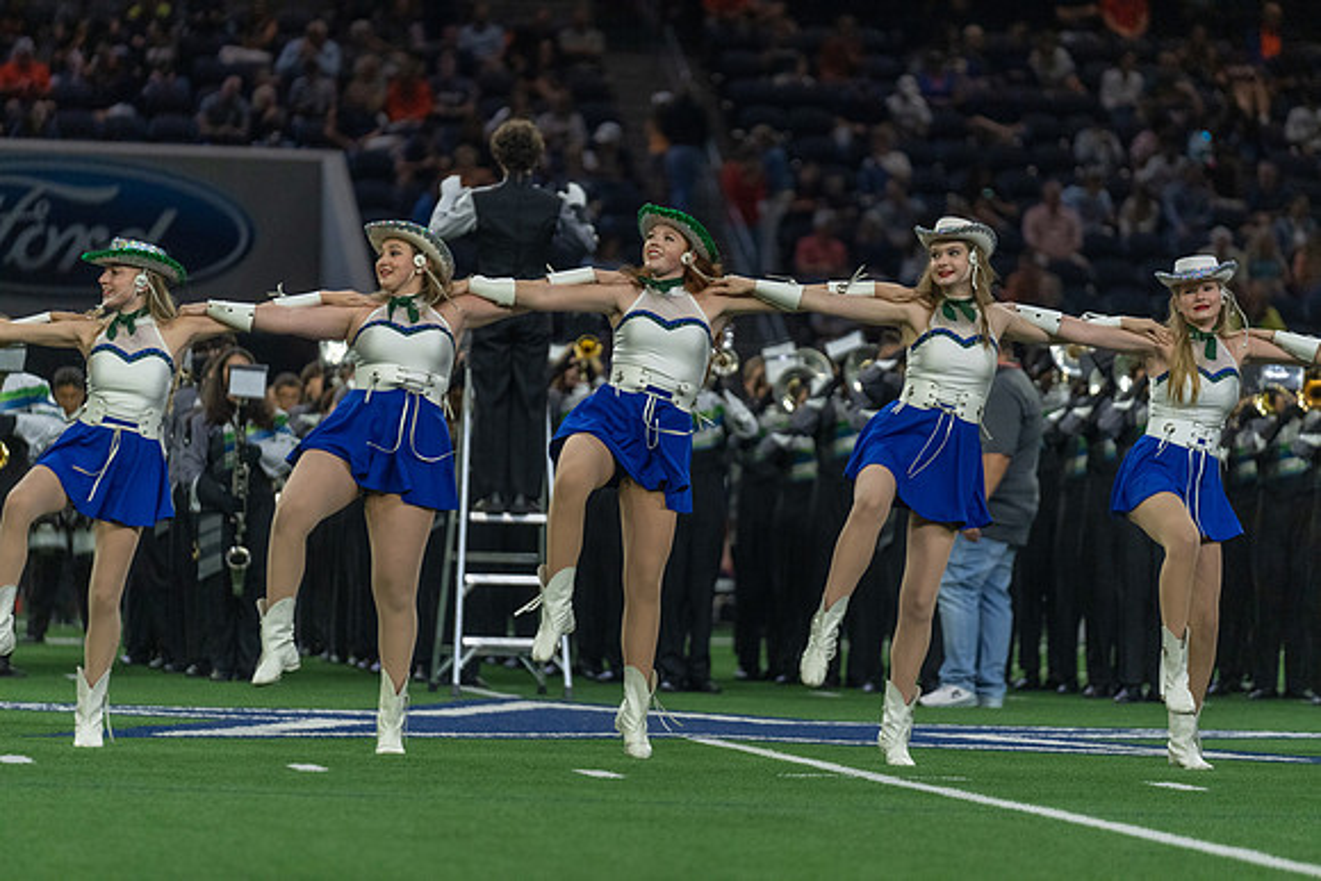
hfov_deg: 10.3
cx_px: 660
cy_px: 440
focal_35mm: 200
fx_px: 7340
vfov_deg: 6.9
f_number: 2.8
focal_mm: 200
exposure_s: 1/1000
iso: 3200
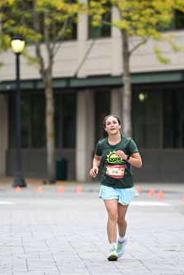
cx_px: 97
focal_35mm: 337
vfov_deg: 6.1
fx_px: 2578
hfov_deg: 4.1
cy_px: 147
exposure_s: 1/2000
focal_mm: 200
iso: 640
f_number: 2.8
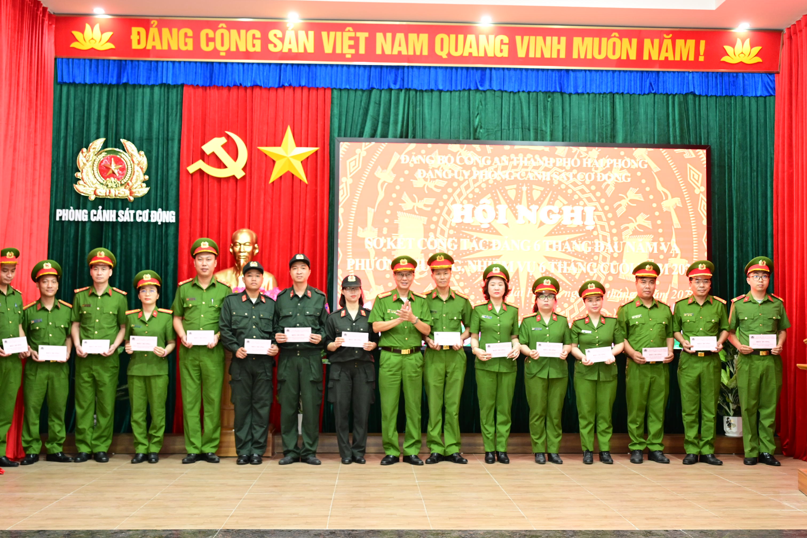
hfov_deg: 46.4
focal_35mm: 42
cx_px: 404
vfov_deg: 31.9
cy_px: 269
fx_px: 941
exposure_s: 1/100
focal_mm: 42
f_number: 4
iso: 2500
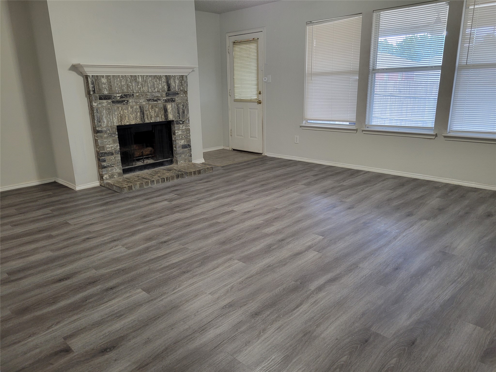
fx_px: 373
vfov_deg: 53.1
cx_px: 248
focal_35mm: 26
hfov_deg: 67.3
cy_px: 186
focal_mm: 5.4
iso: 200
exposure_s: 1/60
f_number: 1.8
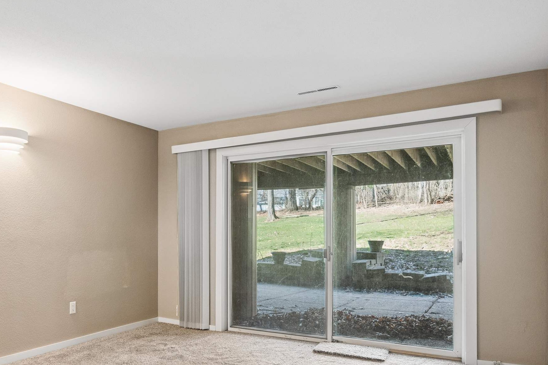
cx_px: 212
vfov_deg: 45.9
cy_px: 231
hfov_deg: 64.7
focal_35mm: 28
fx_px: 426
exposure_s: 1/10
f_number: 10
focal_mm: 16
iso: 800
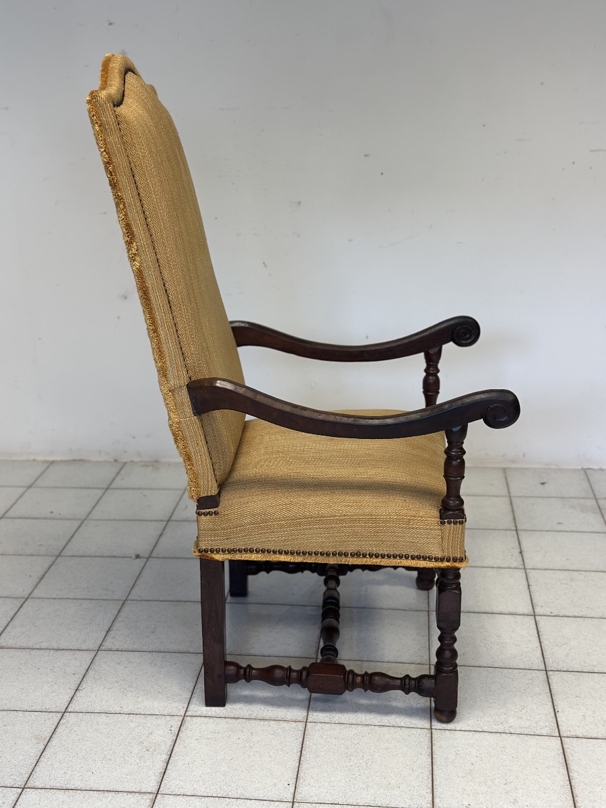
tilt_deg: -15.1
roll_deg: +0.2
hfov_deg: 30.3
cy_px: 404
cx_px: 303
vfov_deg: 39.7
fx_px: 1120
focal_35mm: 48
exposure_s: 1/100
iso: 125
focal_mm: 6.86
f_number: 1.78
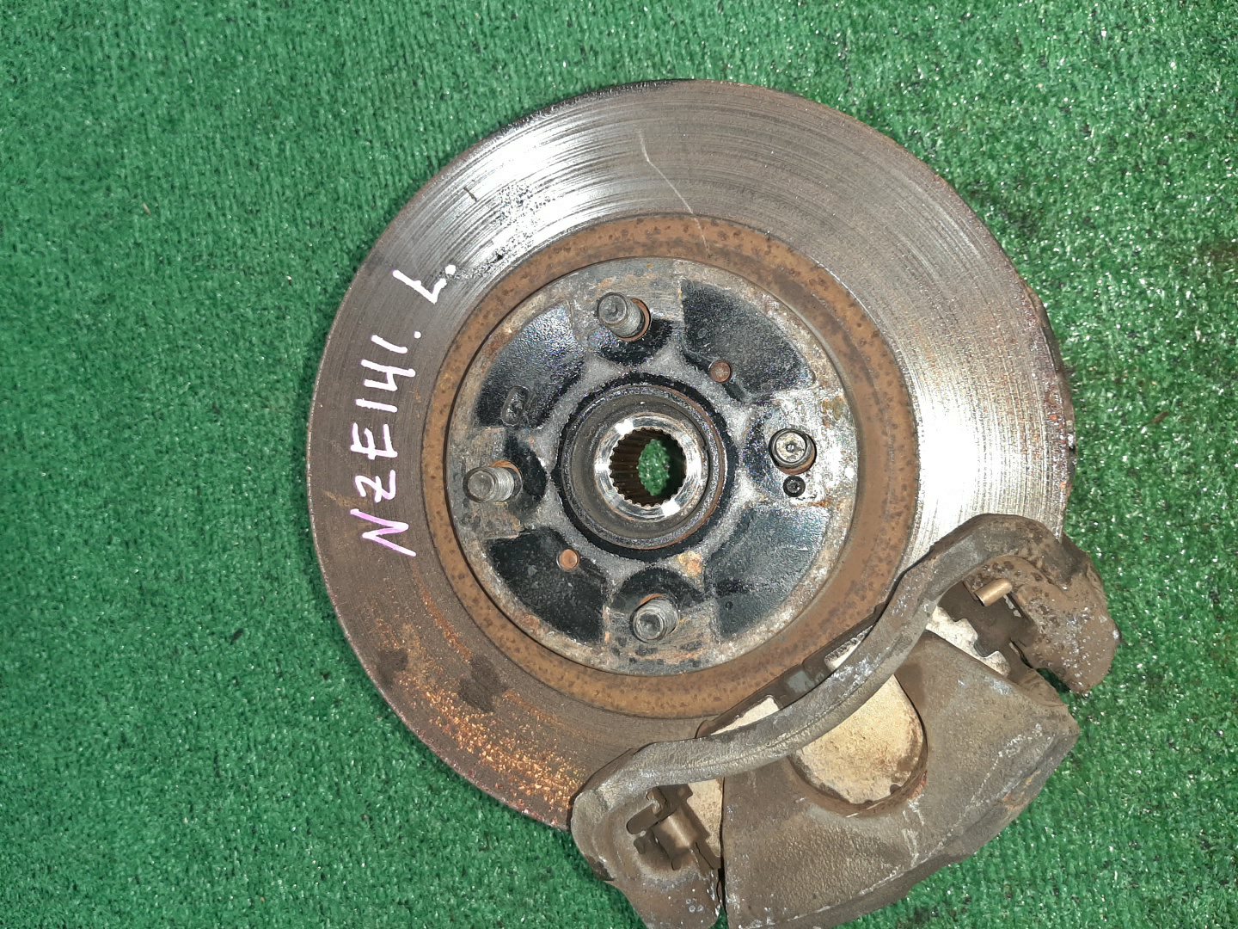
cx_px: 619
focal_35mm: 26
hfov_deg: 67.3
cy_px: 464
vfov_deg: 53.1
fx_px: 930
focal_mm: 3.93
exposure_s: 1/50
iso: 210
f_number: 1.7
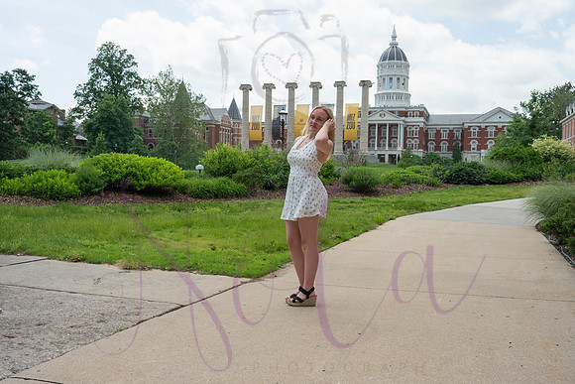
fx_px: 565
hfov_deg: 54.0
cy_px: 193
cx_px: 290
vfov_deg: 37.5
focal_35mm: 35
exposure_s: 1/400
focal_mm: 34
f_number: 13
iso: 400
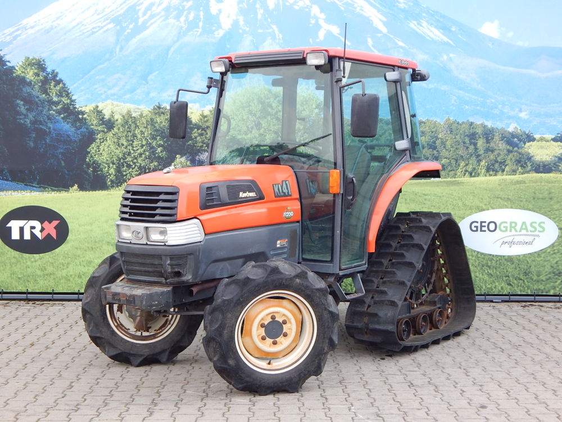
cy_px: 211
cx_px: 281
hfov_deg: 35.5
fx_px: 877
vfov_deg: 27.0
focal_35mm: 54
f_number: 3.8
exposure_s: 1/50
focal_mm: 9.7
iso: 125
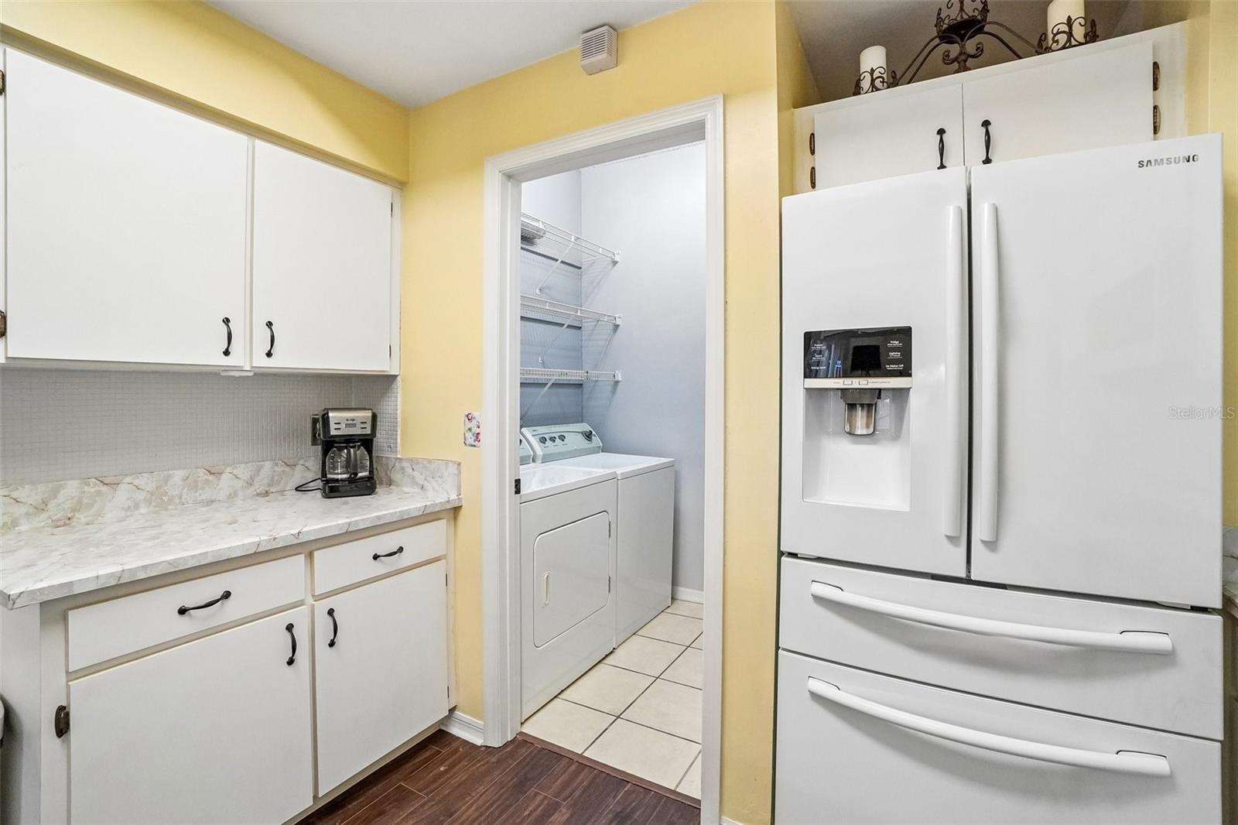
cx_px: 619
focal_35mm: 15
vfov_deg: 77.3
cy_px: 412
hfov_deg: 100.4
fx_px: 516
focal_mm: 10
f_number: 8
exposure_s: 1/30
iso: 800
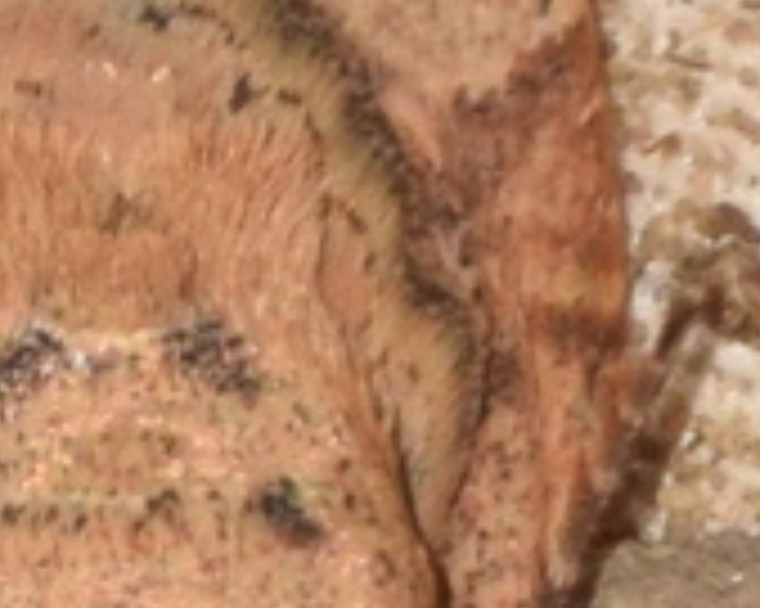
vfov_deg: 2.1
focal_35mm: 746
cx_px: 121
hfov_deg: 2.6
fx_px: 16770
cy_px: 761
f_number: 14
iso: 500
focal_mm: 140
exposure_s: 1/160
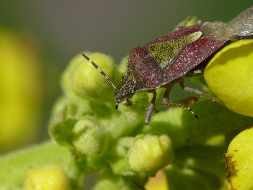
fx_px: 3070
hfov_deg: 4.7
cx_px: 126
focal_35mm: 420
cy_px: 95
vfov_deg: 3.5
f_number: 11
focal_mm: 88.8
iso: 200
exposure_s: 1/320
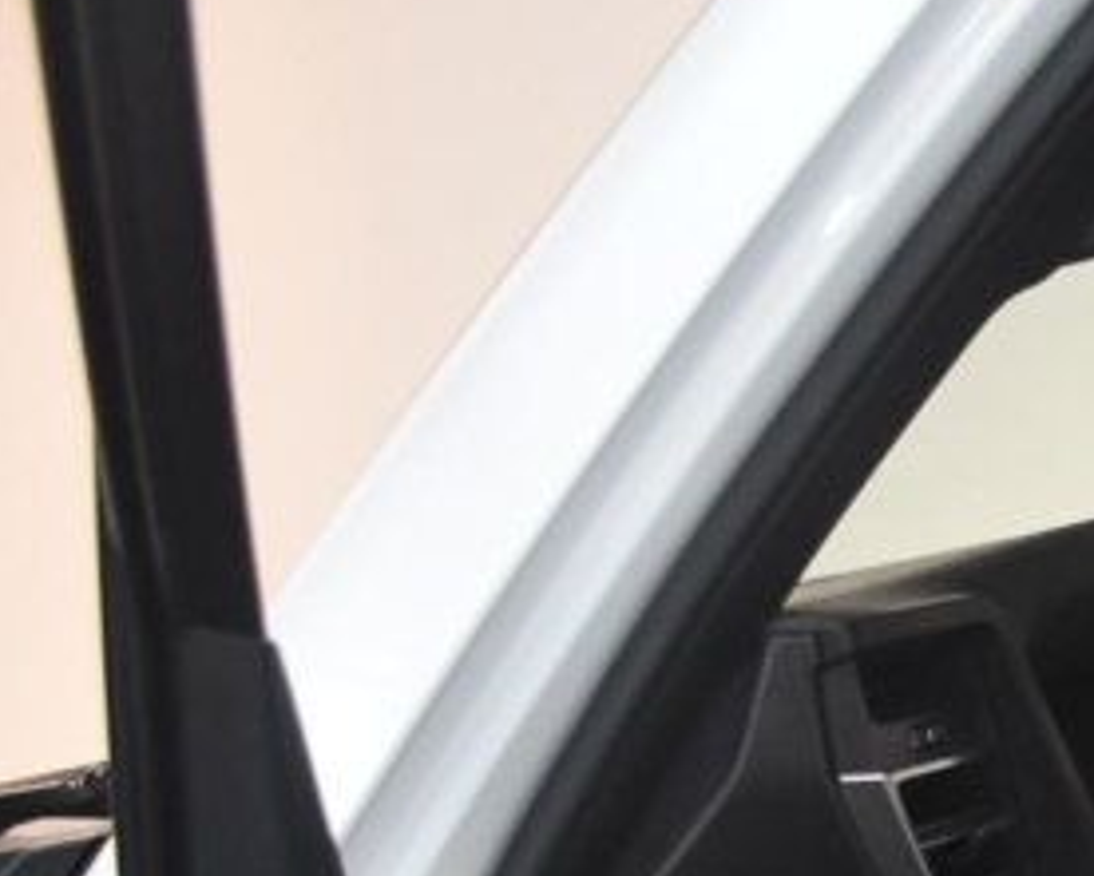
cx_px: 1871
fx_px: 3045
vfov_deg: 15.8
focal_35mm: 94
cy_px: 1035
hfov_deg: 17.3
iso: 2200
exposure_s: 1/125
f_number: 3.5
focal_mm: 18
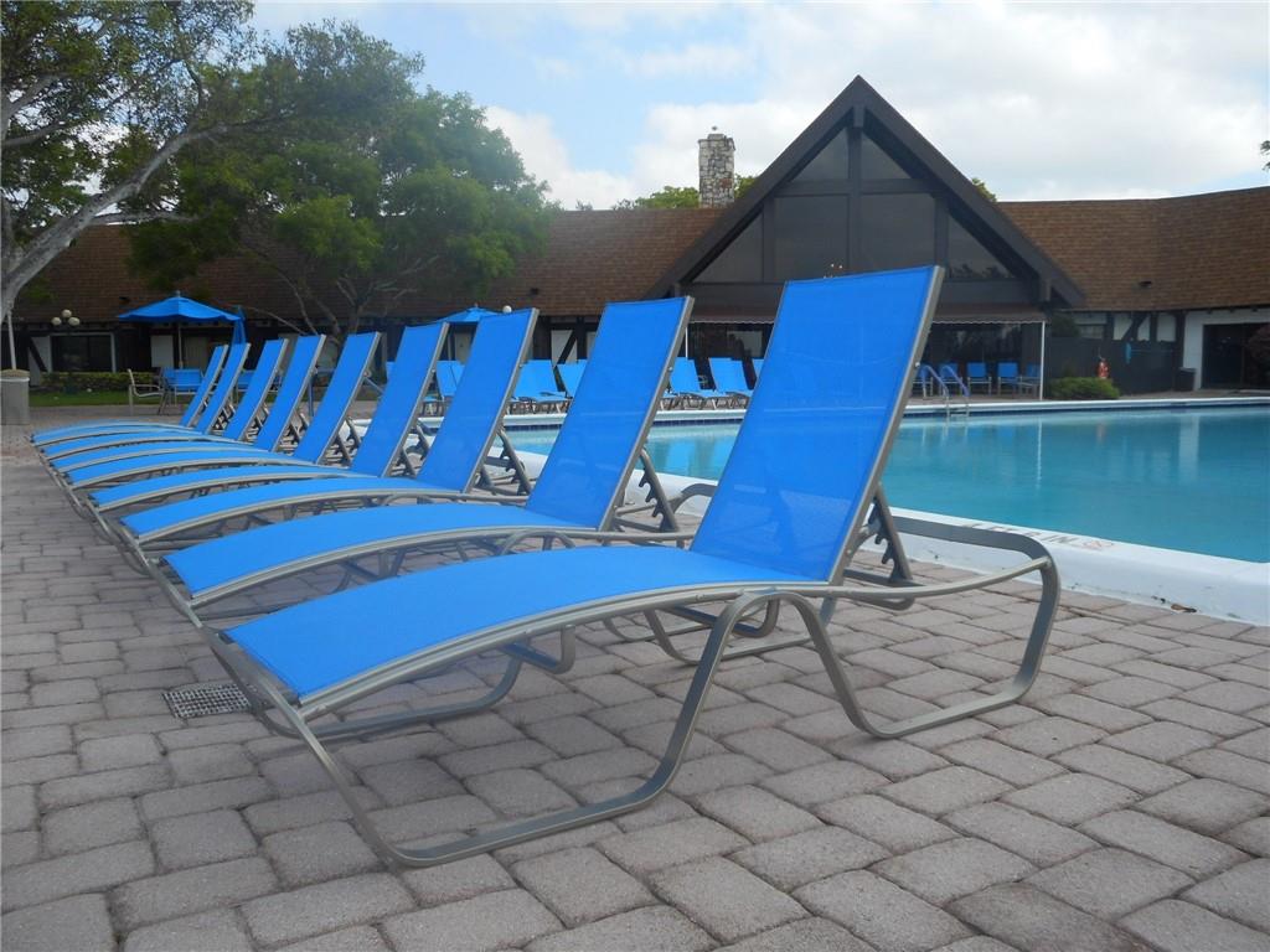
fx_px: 1064
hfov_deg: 61.7
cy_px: 476
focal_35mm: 29
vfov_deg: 48.2
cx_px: 635
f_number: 4
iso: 80
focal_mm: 5.2
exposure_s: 1/400
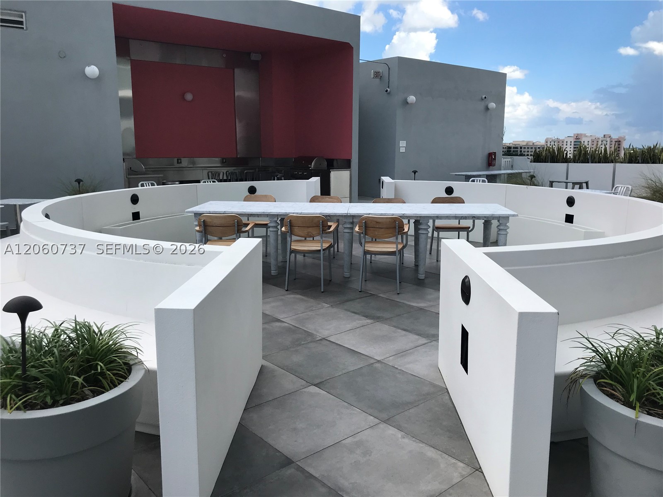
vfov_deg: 49.7
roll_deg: -0.8
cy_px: 248
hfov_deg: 63.4
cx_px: 332
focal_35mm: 28
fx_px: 536
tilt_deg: -9.6
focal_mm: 3.99
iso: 20
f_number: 1.8
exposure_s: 1/2083
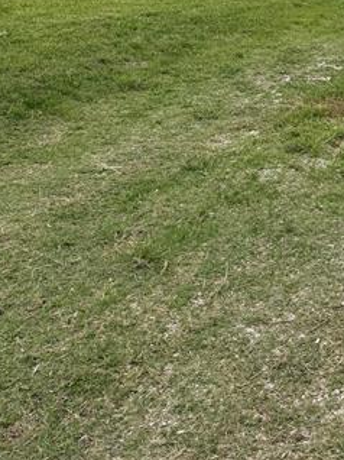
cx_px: 380
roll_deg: -1.1
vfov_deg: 30.0
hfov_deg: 23.6
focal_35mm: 58
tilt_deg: -1.1
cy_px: -41
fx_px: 770
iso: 80
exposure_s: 1/1812
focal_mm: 6.76
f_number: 1.78
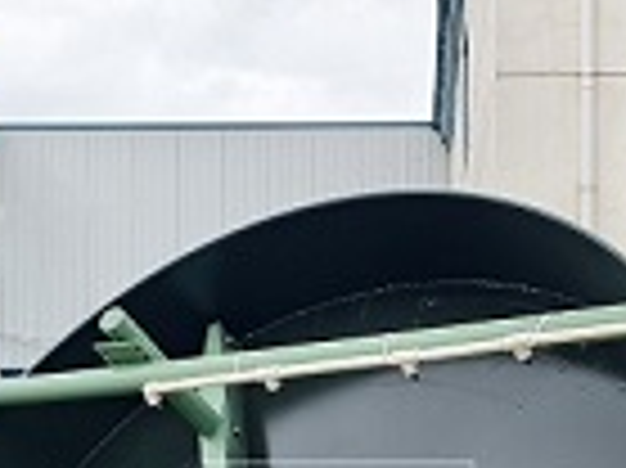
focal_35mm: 83
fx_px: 1500
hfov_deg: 23.6
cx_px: 338
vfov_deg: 16.5
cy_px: 646
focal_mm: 6.54
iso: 72
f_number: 1.57
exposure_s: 1/234
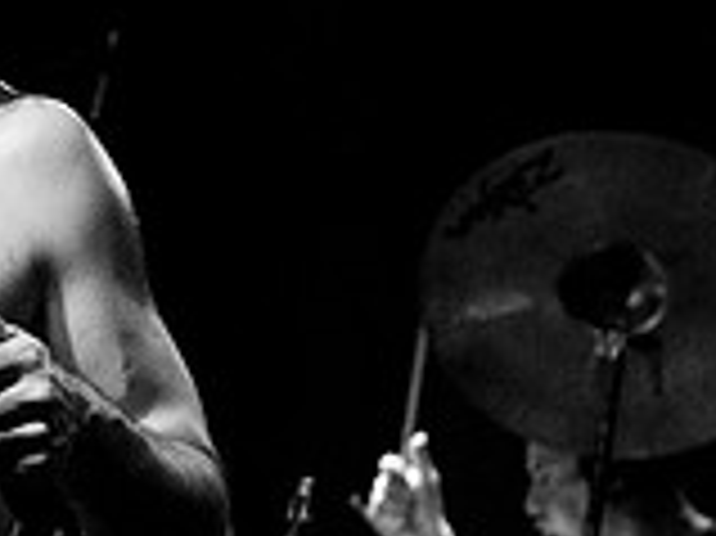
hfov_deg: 12.0
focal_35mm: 158
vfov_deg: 9.4
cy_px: 155
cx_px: -297
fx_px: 3266
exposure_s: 1/320
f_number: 3.2
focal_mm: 30
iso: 1000
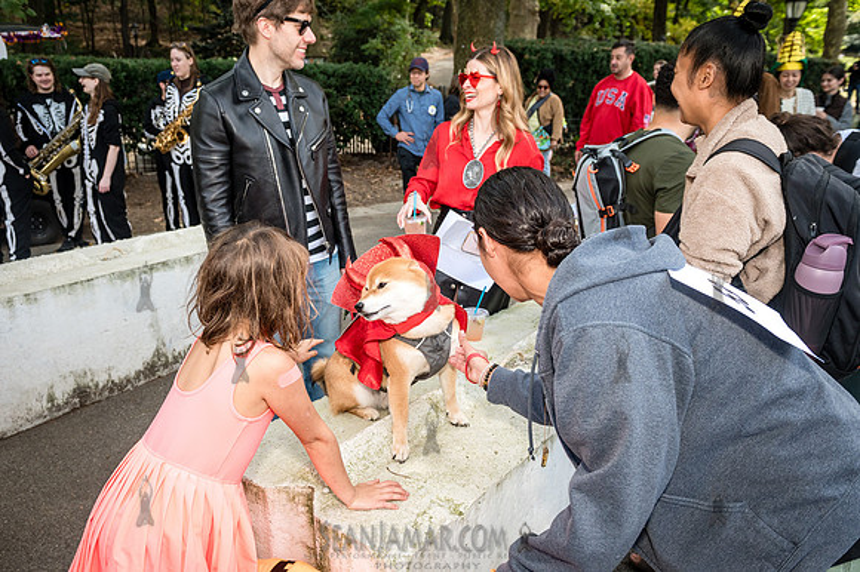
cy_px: 315
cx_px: 390
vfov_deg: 46.6
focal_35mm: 28
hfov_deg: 65.8
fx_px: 663
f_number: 5
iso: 1000
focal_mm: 24
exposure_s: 1/640
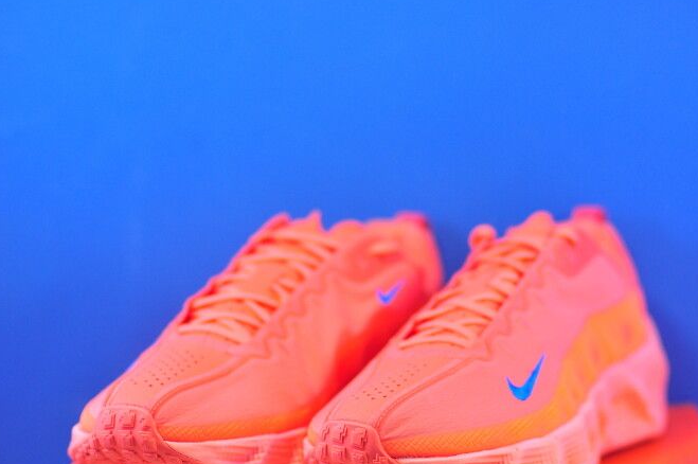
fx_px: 1763
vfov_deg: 15.0
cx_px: 397
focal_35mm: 91
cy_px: 267
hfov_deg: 22.4
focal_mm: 50
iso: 250
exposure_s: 1/320
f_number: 2.2
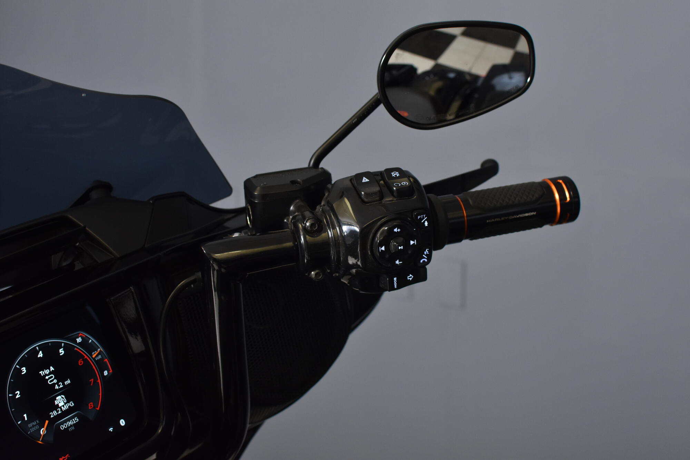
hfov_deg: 37.9
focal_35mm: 52
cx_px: 345
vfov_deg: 25.7
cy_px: 230
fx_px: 1006
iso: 800
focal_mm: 35
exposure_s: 1/160
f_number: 4.5
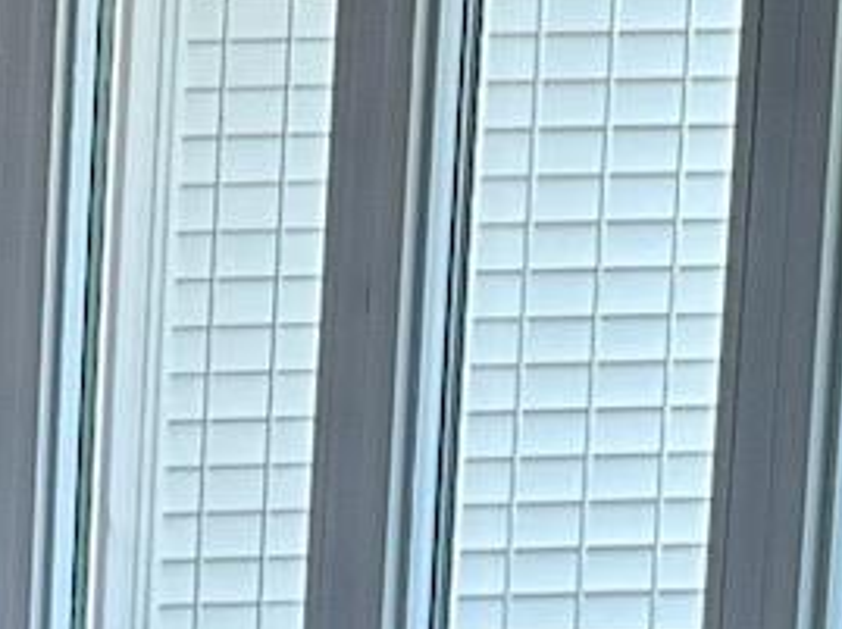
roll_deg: +0.2
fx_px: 4445
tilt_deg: -8.1
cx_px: -1265
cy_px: 338
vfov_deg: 8.1
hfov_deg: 9.5
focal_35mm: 183
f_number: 1.78
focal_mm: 6.86
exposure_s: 1/101
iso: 250
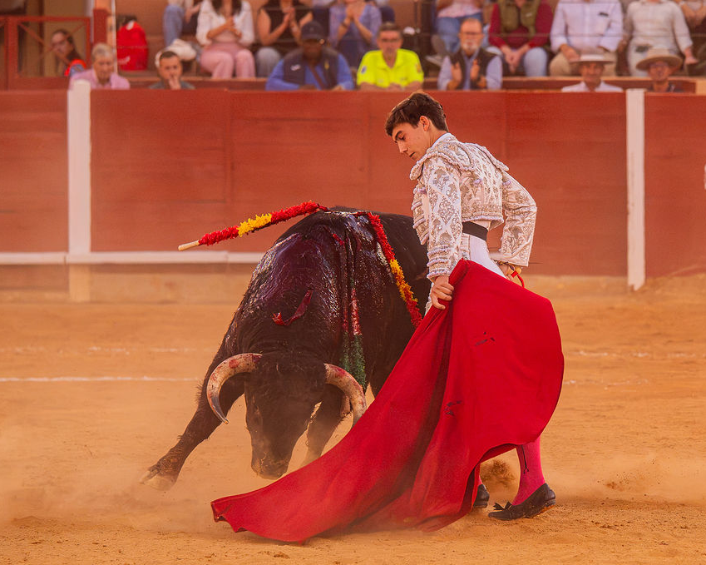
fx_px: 5181
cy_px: 267
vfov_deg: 6.2
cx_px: 459
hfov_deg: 7.8
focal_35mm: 248
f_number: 5.6
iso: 10000
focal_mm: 182.6
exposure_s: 1/800
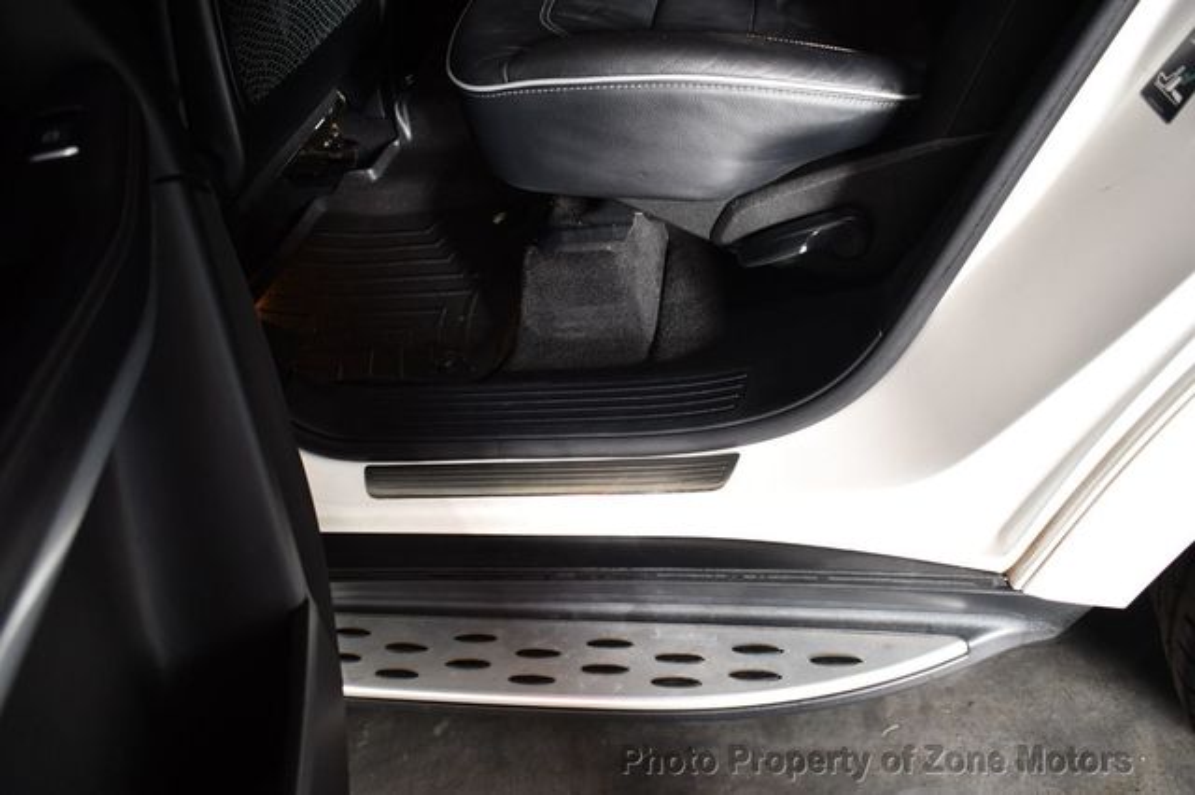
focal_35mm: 30
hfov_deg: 62.0
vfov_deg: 43.6
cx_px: 598
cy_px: 398
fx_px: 995
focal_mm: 20
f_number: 3.8
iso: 900
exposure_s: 1/125
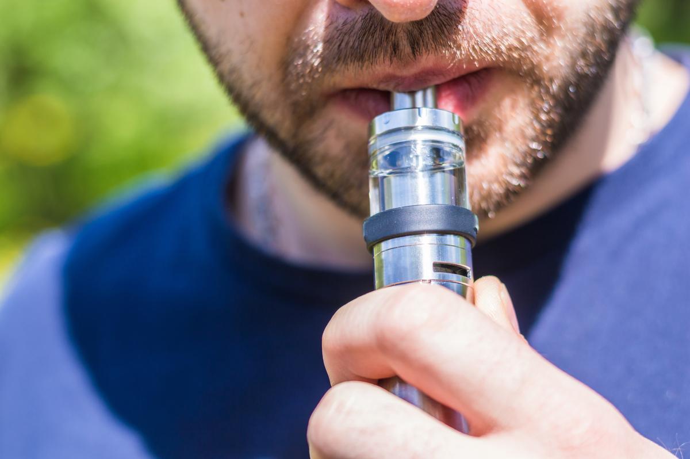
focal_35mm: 75
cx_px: 345
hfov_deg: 27.0
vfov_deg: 18.2
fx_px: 1436
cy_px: 230
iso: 100
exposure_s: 1/640
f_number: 3.2
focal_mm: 50
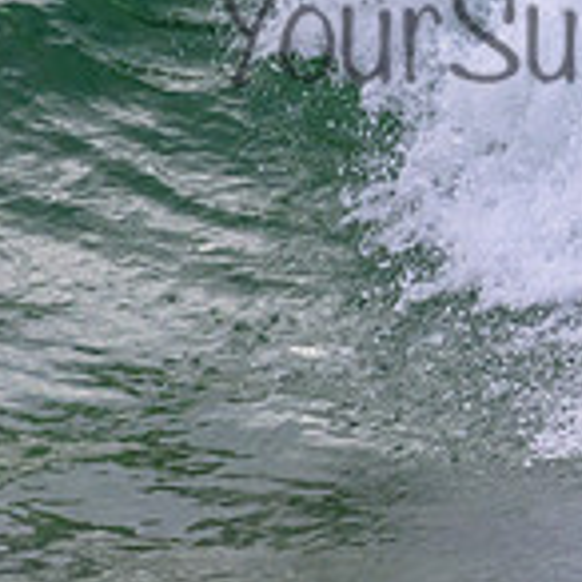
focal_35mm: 2704
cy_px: -10
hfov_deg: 0.6
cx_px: 626
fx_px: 51435
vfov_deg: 0.6
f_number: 11
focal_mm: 800
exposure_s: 1/2000
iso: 1000
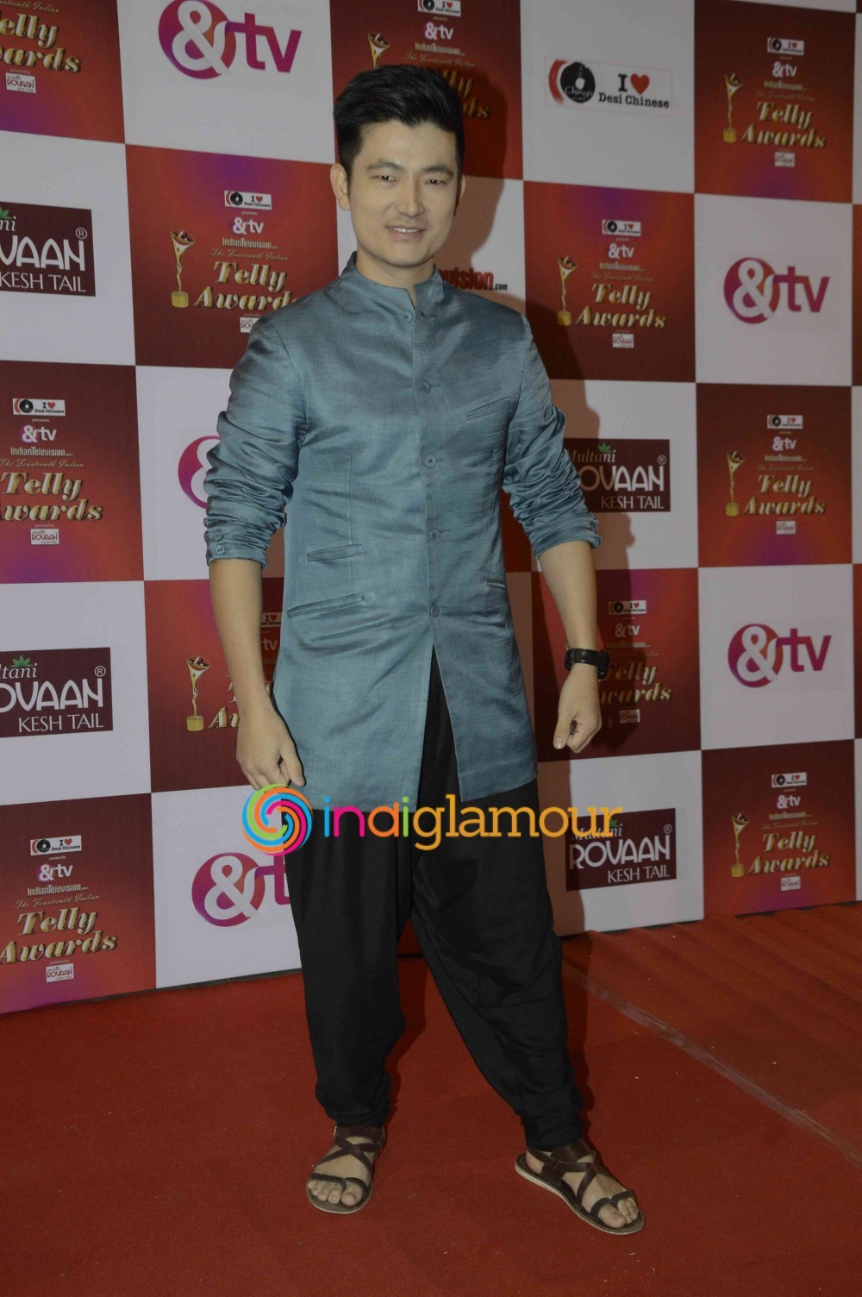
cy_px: 648
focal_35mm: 51
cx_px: 431
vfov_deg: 38.9
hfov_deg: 26.4
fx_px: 1835
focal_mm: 34
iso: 800
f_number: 8
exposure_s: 1/160
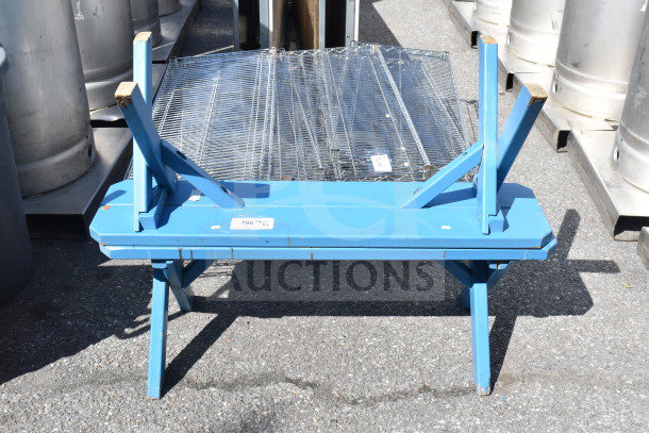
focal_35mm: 39
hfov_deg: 49.5
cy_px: 216
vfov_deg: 34.2
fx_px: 703
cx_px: 324
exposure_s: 1/250
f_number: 8
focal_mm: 26
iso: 200
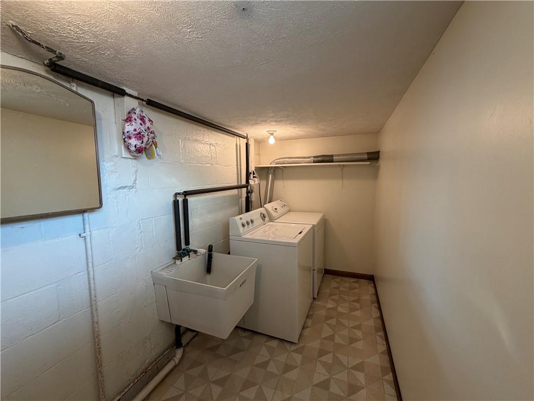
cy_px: 200
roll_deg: +1.1
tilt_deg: -7.5
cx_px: 267
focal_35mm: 14
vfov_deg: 85.7
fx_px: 216
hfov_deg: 102.1
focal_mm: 2.22
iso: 200
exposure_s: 1/60
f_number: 2.2
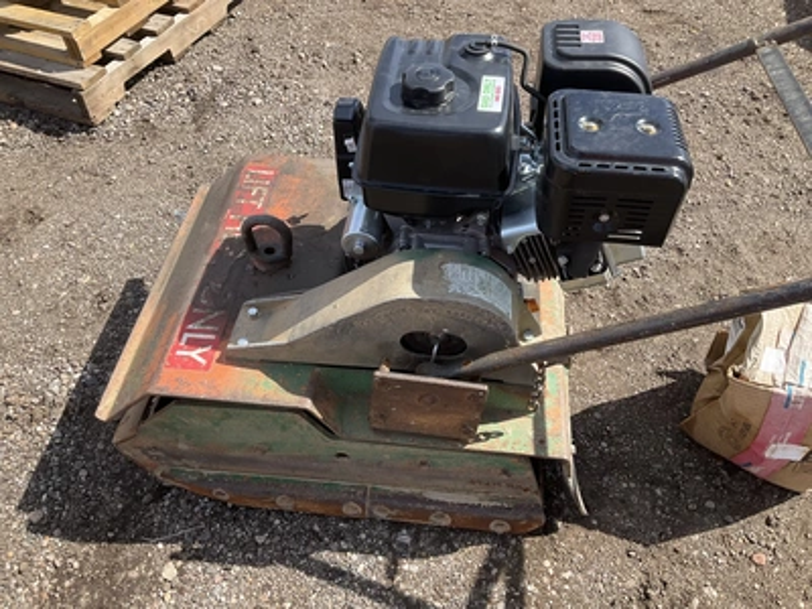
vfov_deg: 48.2
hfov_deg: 61.7
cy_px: 304
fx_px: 680
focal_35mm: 29
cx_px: 406
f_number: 1.8
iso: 25
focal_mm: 3
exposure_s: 1/829
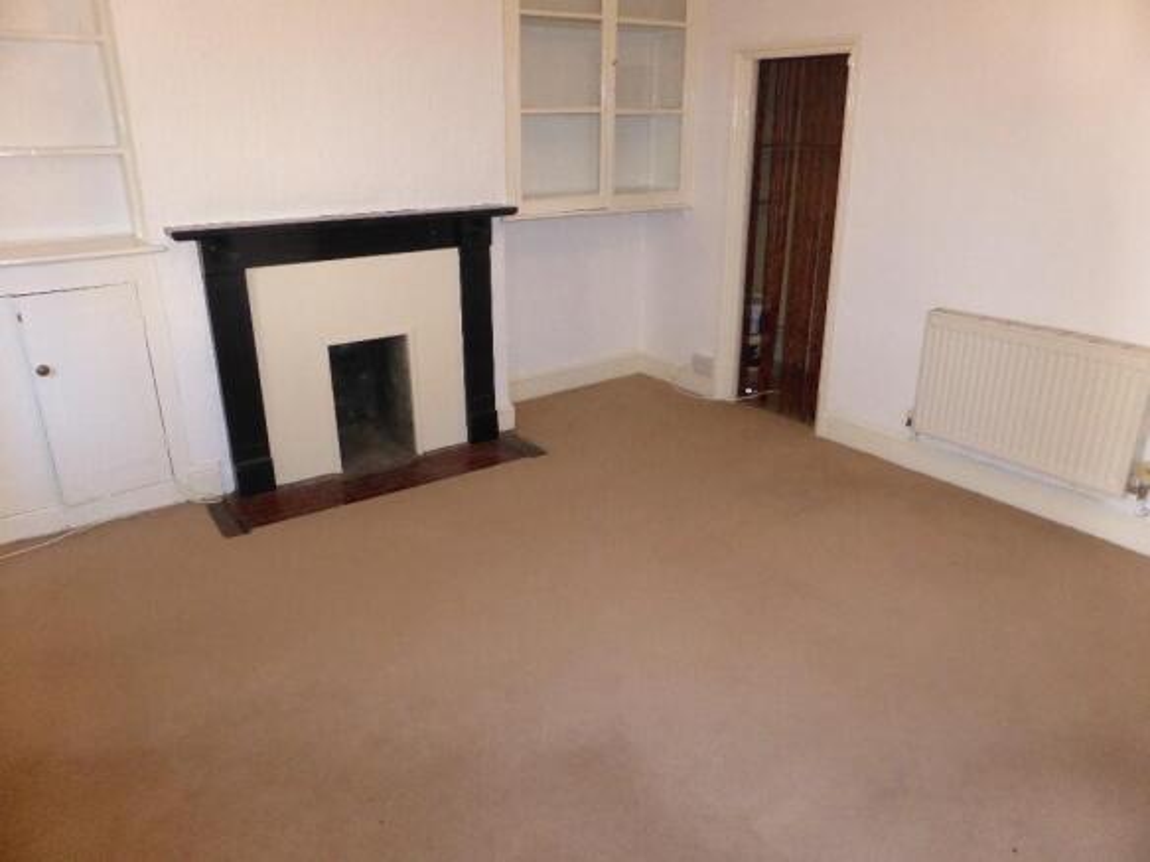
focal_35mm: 24
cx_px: 575
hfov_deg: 71.6
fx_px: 797
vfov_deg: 56.8
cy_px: 431
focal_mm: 4.3
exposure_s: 1/60
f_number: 3.3
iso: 800
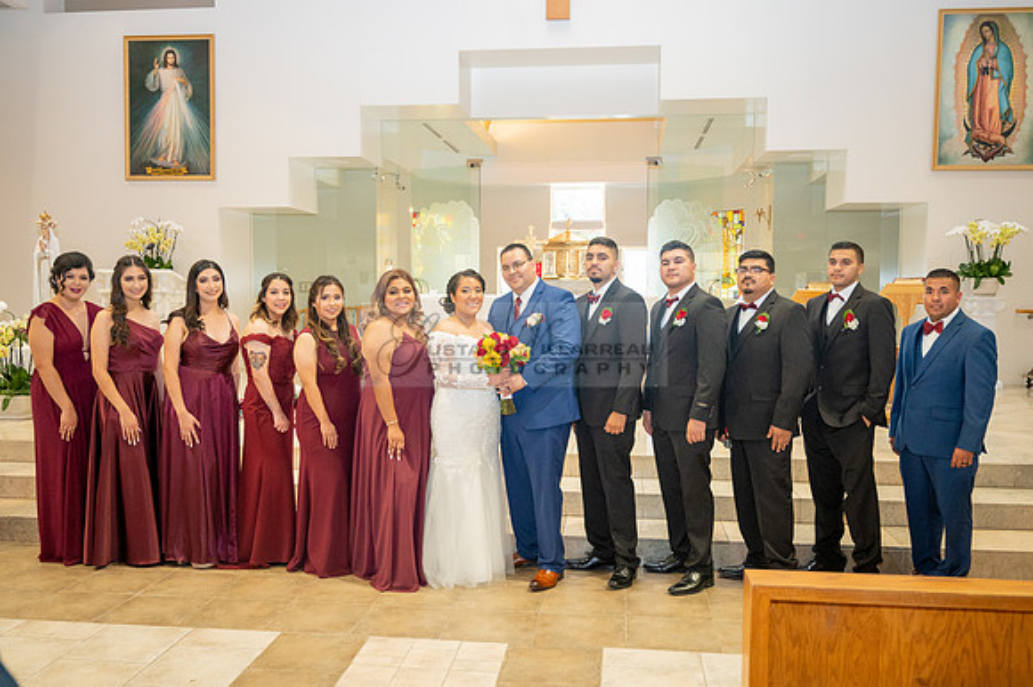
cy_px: 344
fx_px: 932
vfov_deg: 40.5
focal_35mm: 32
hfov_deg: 58.0
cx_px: 516
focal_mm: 32.5
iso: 2500
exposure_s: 1/100
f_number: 4
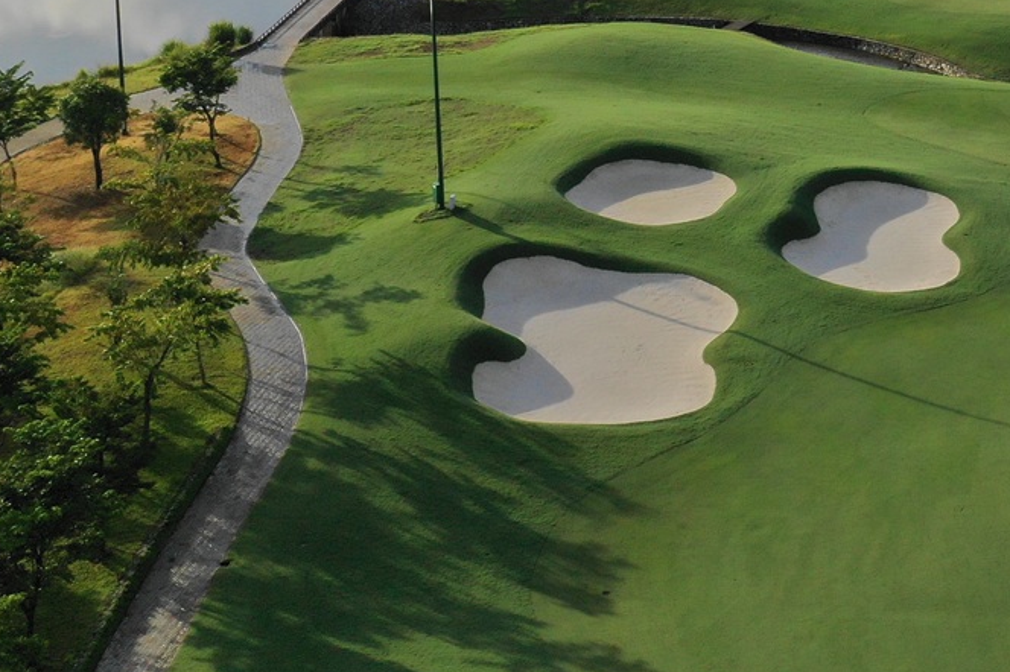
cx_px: 1120
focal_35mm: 81
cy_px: -187
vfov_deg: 16.0
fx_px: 2271
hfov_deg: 23.5
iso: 100
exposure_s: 1/640
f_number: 6.3
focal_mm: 10.26
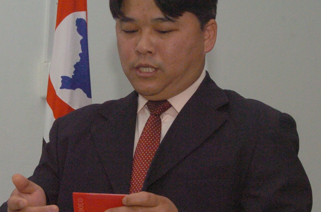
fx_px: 1121
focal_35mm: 126
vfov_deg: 10.8
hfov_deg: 16.3
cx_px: 108
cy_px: 140
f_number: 13
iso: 1600
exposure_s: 1/250
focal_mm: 44
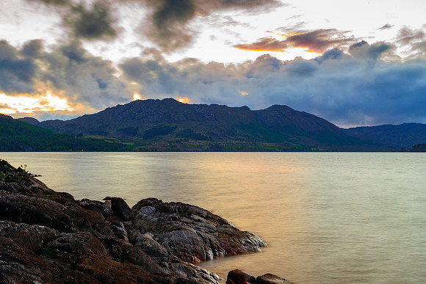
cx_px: 213
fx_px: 663
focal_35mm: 56
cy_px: 142
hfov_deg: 35.6
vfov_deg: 24.2
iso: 50
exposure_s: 5
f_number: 22
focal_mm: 56
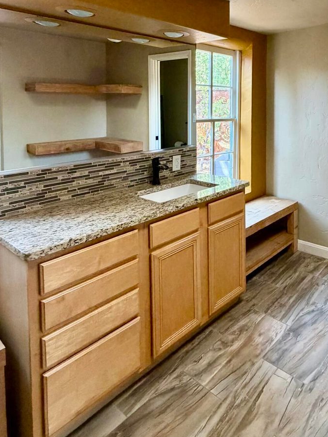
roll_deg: -0.4
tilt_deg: -2.0
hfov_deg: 49.3
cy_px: 115
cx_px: 291
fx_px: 316
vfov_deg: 65.6
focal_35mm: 25
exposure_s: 1/82
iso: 320
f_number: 2.2
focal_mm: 2.22
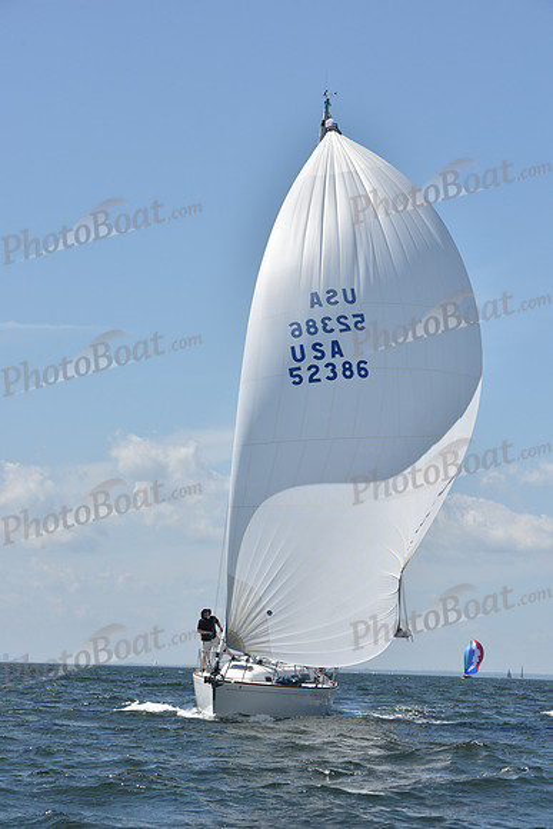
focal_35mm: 100
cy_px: 414
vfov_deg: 20.4
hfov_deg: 13.7
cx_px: 276
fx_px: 2303
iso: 320
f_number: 10
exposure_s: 1/1250
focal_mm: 100
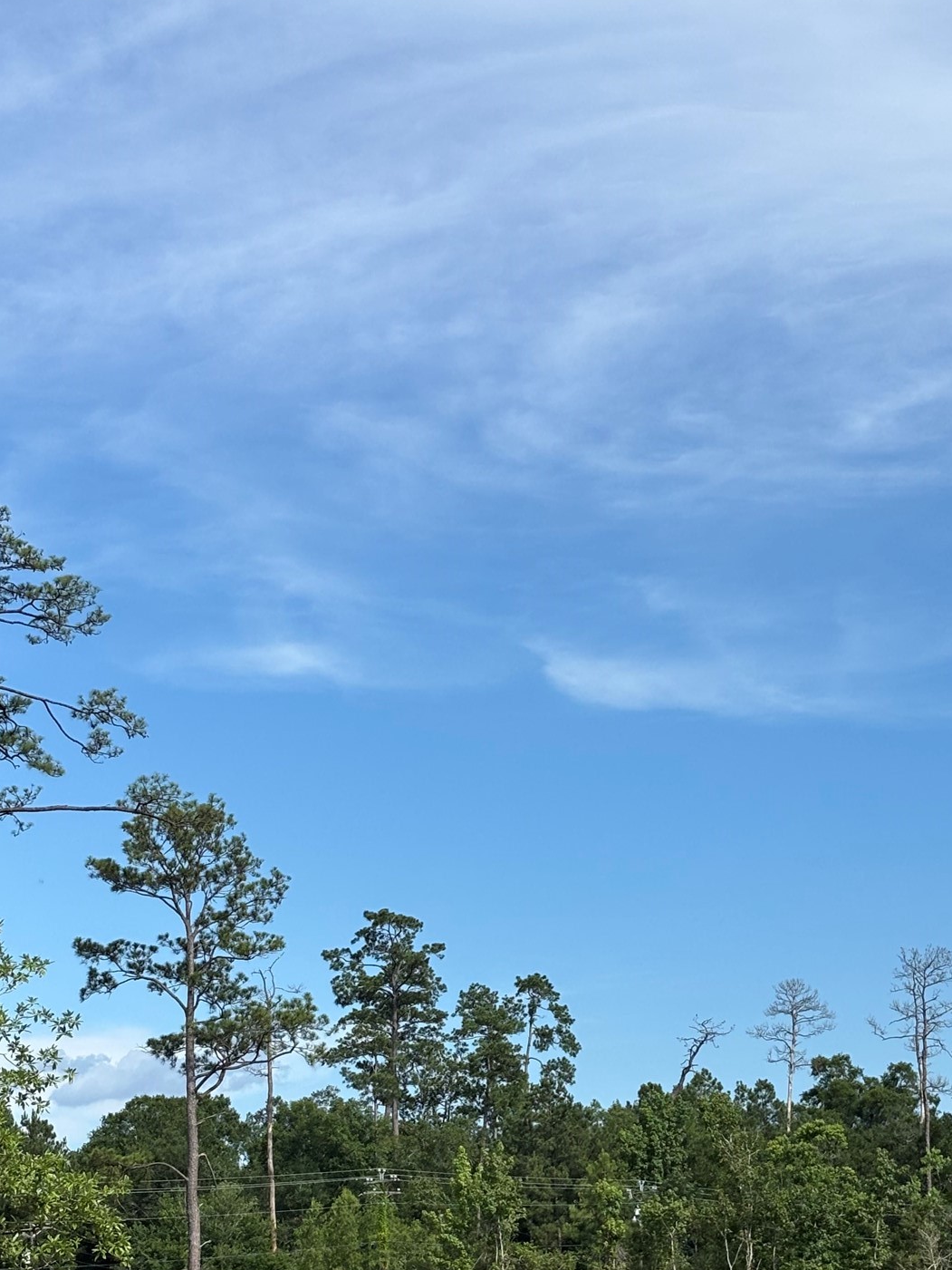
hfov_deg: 19.4
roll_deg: +0.3
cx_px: 492
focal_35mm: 76
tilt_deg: +9.4
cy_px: 843
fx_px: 2786
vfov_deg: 25.5
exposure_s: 1/2857
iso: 40
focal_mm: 5.96
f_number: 1.6
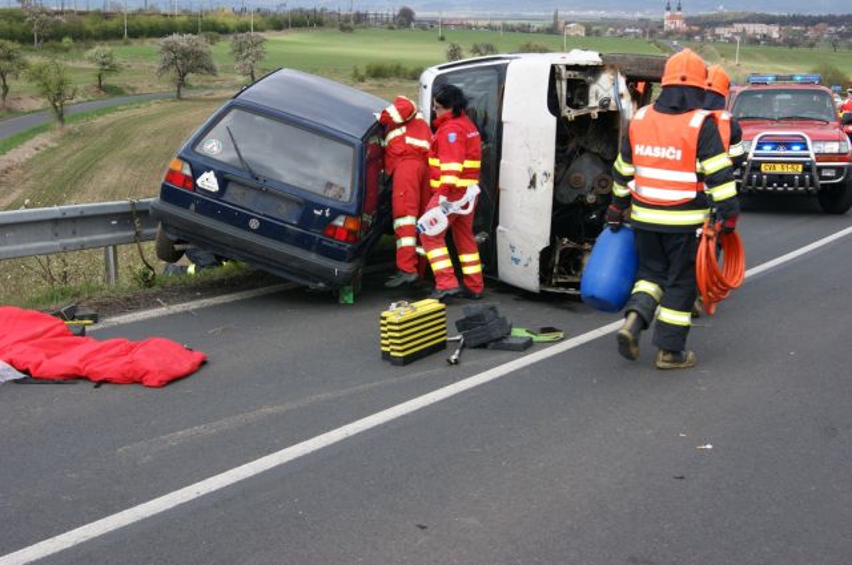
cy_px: 282
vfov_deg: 29.8
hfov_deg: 43.7
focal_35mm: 45
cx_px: 426
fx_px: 1064
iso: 100
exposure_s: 1/160
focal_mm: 30
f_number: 9
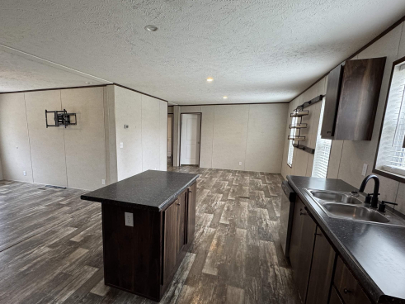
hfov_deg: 83.8
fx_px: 222
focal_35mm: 19
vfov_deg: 68.3
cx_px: 166
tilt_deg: -11.9
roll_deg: -1.0
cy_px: 173
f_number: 2.2
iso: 200
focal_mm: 2.22
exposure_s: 1/60
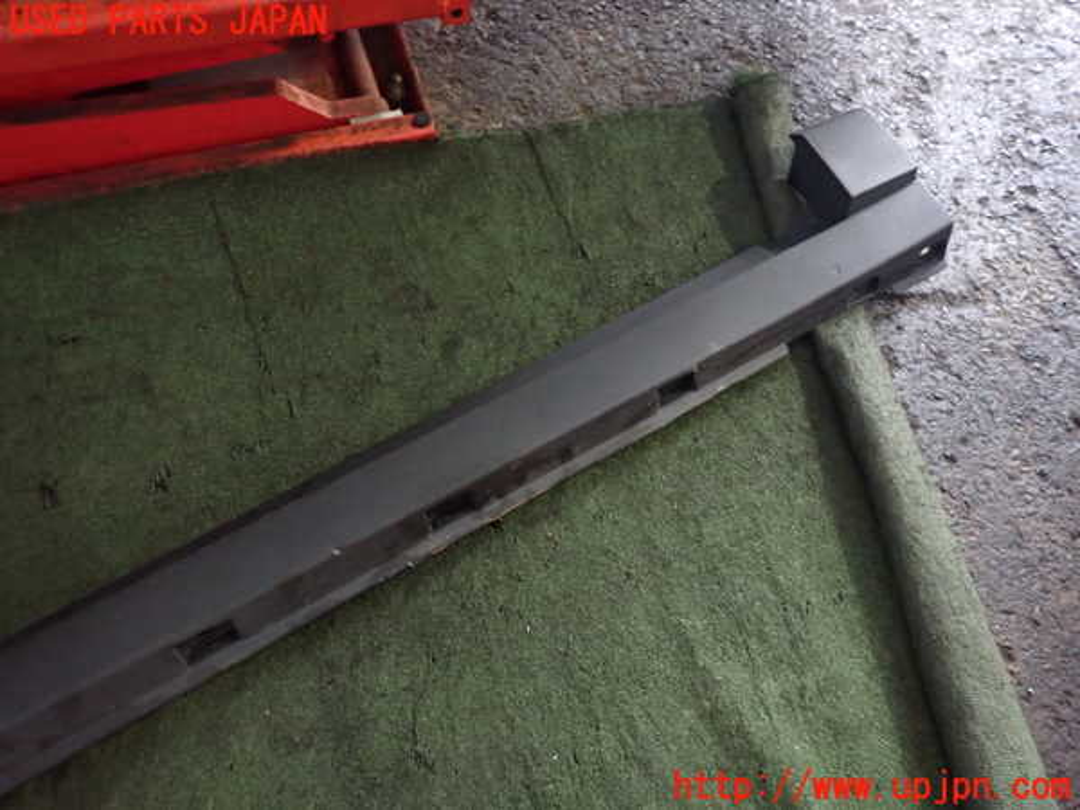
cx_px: 540
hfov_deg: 69.4
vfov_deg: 54.9
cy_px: 405
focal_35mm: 25
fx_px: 780
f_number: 2
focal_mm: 4.5
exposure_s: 1/25
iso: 800
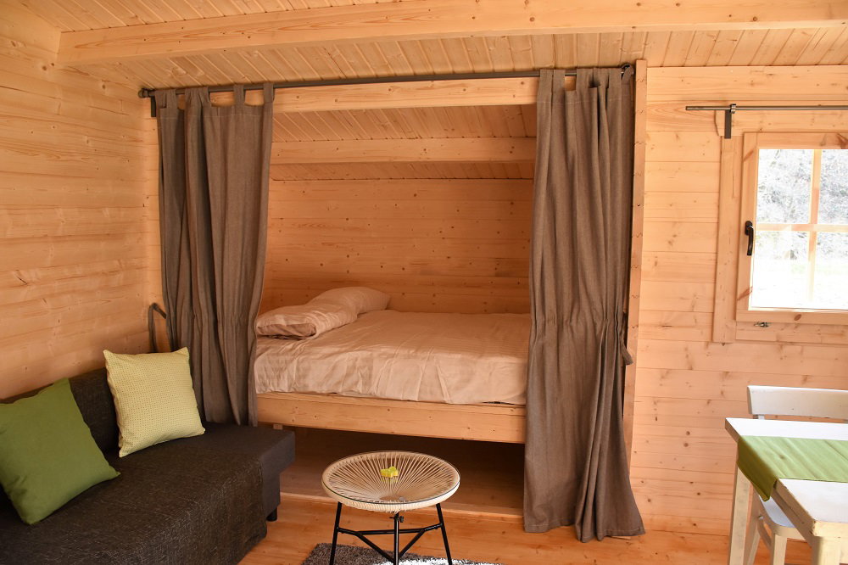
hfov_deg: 67.4
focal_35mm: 27
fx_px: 636
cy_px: 282
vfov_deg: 47.9
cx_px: 424
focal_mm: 18
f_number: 5.6
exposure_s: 1/125
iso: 800
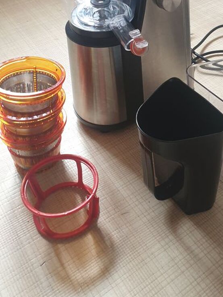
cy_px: 57
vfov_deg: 38.8
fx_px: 404
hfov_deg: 30.2
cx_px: 176
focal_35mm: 47
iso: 125
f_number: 2.4
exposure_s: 1/50
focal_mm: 4.3
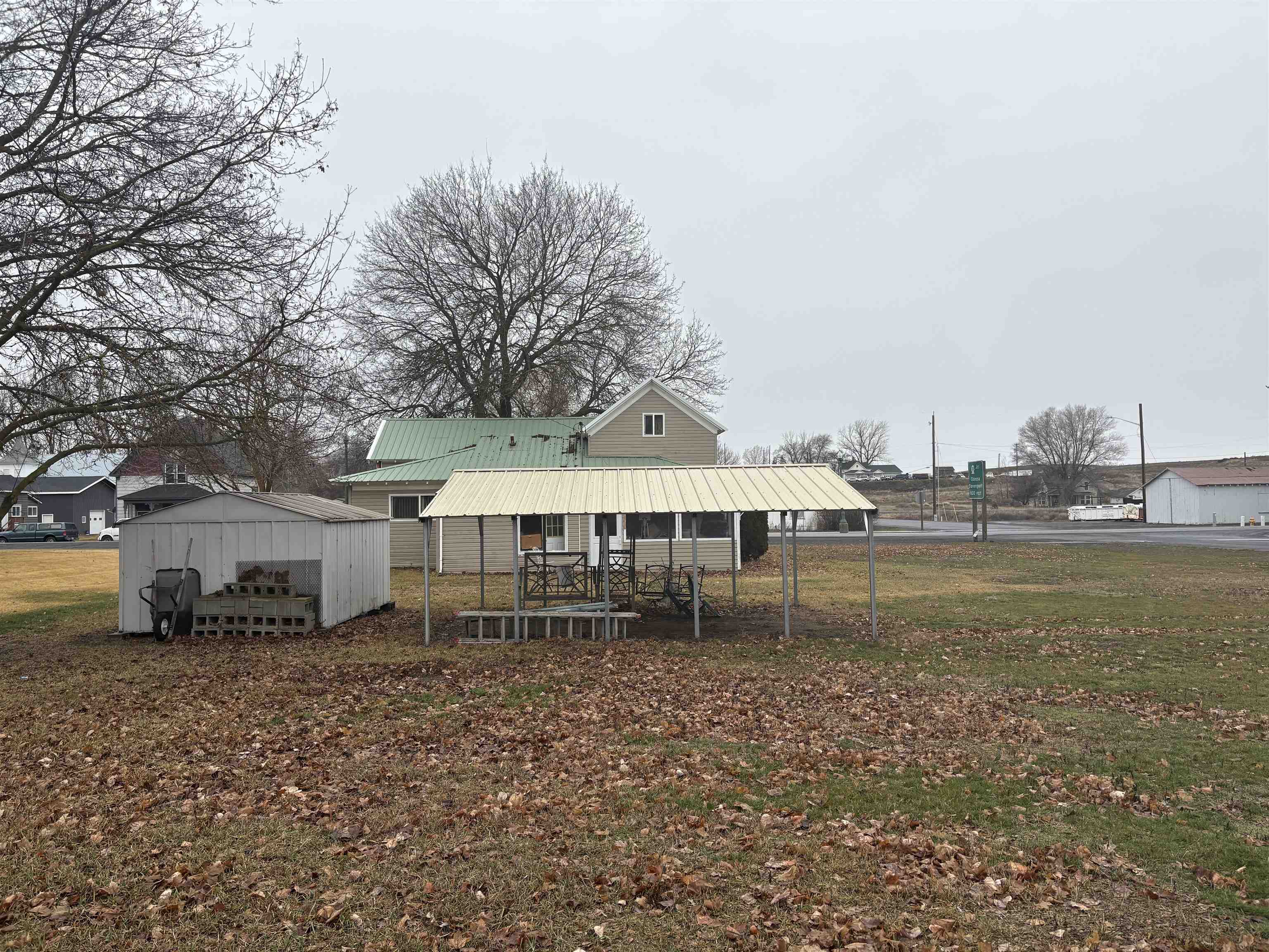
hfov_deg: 67.3
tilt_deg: +2.6
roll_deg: +2.1
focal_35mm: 26
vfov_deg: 53.1
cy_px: 476
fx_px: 953
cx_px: 634
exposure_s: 1/1099
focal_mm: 5.96
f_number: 1.6
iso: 50
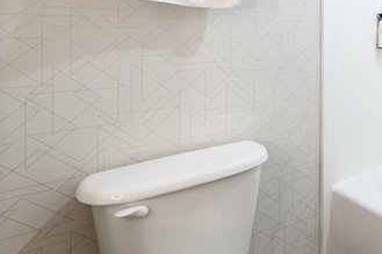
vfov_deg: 36.1
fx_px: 361
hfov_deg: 43.5
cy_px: 18
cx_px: 418
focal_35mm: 34
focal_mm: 14
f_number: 8
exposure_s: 1/10
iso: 400
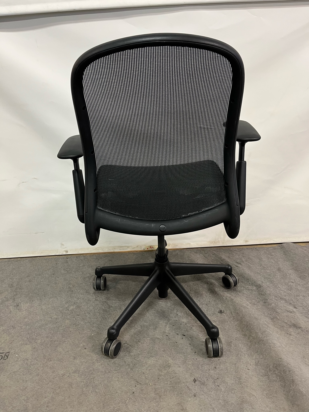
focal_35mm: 26
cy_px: 206
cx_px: 154
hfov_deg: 53.0
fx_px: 310
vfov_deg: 67.3
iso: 200
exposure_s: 1/50
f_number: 1.6
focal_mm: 5.1
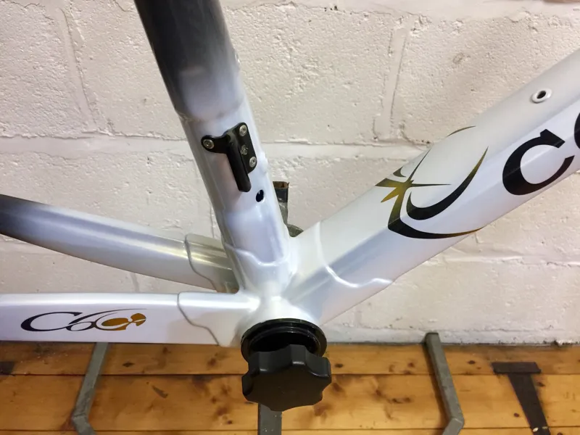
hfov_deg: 61.7
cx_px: 290
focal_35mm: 29
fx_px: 486
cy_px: 218
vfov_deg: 48.2
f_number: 2.2
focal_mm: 4.15
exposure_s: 1/17
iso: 100
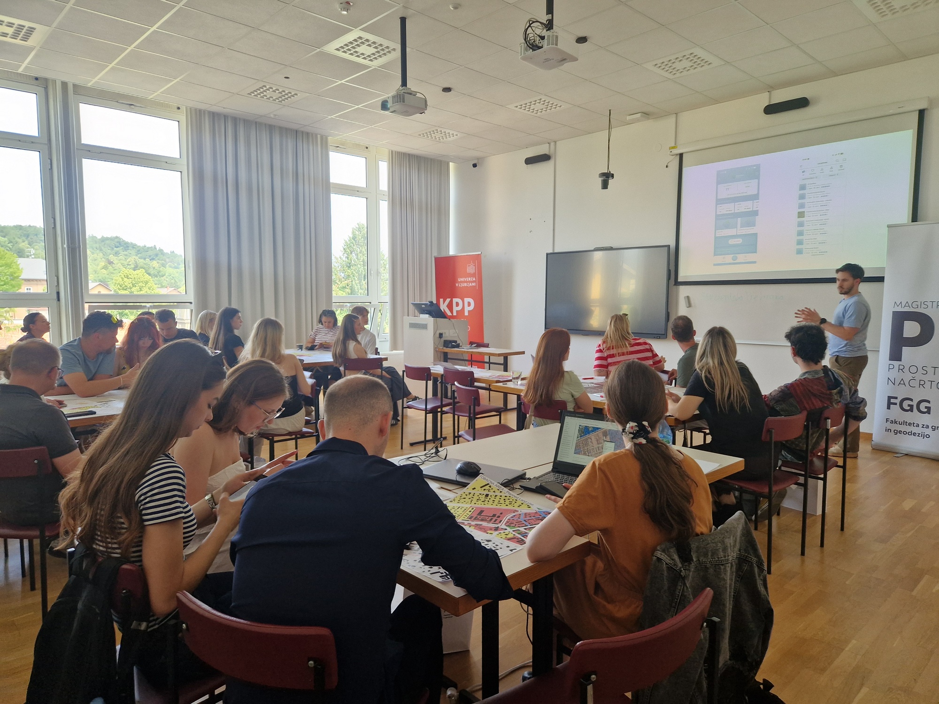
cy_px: 352
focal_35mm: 23
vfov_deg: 58.9
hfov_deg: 73.9
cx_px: 470
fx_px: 624
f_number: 1.8
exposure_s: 1/120
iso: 80
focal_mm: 5.4
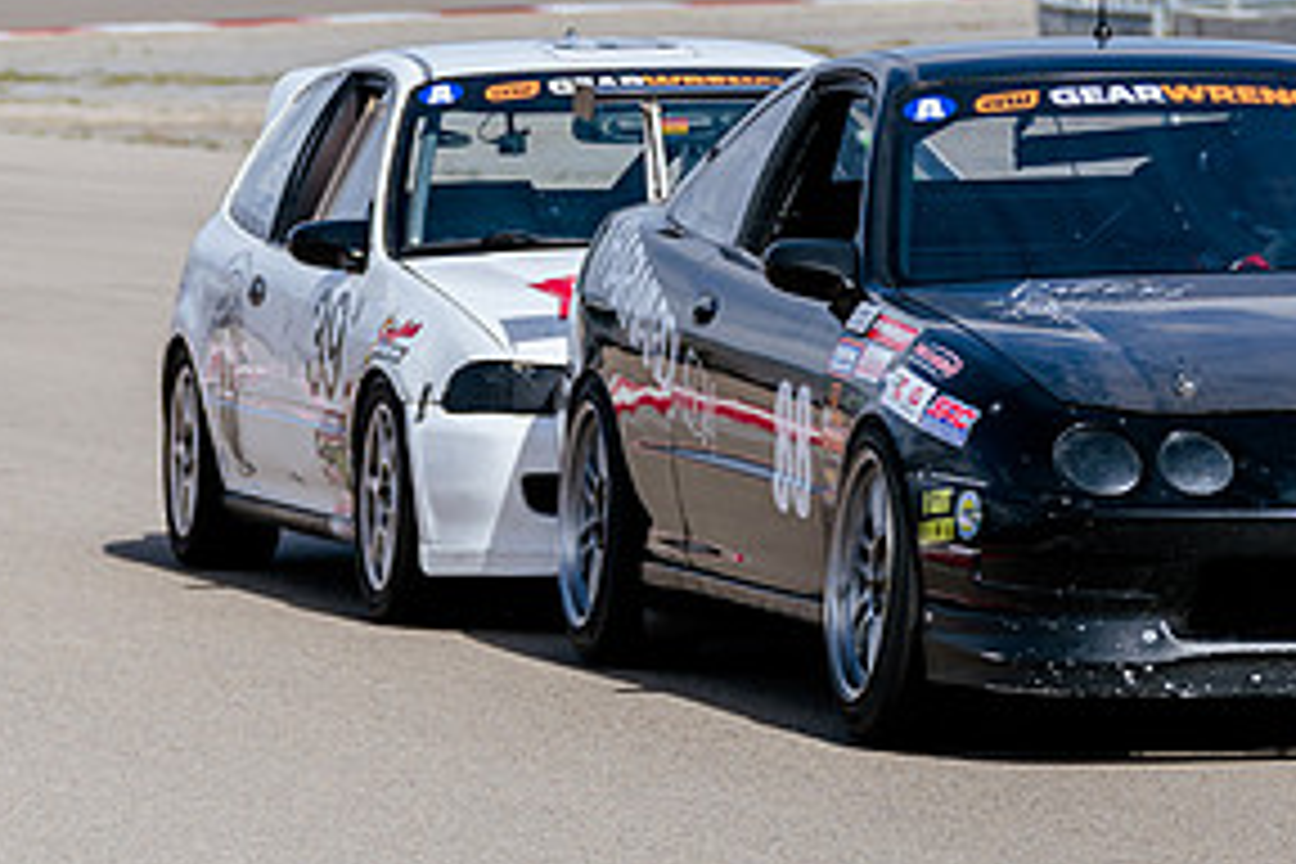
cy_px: 532
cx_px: 818
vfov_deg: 4.4
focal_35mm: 310
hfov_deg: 6.6
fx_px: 11159
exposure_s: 1/800
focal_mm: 140
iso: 125
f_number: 5.6
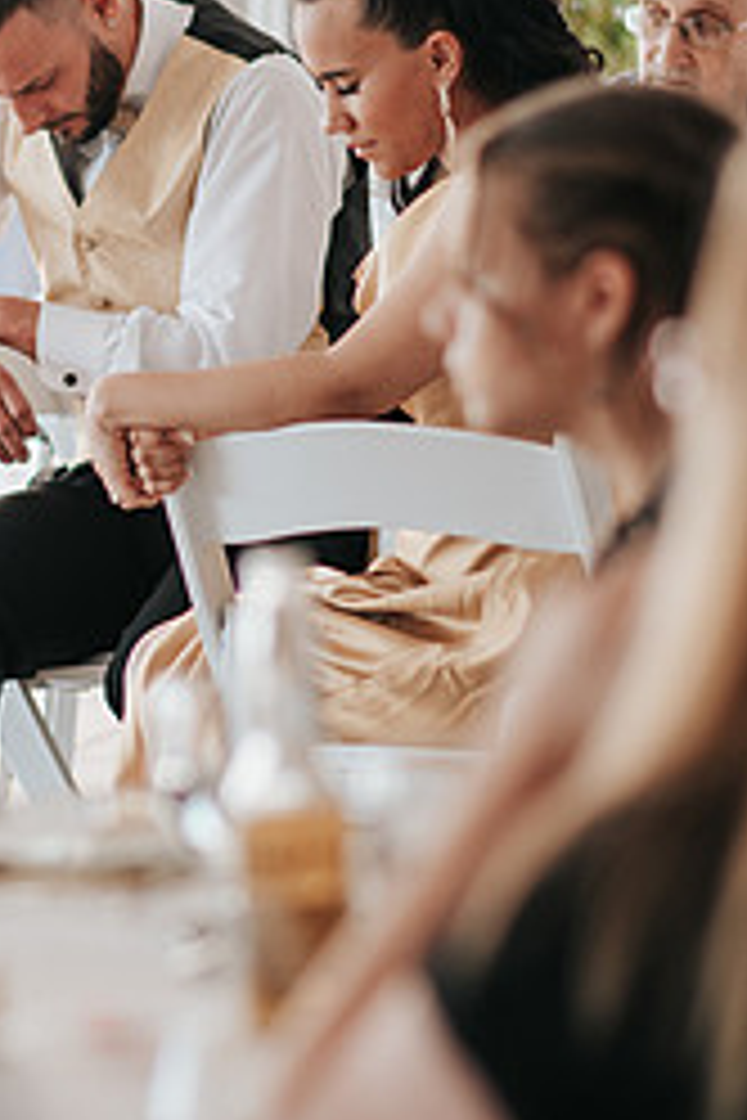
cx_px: 81
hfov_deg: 6.0
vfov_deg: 8.9
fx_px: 7158
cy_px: 382
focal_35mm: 230
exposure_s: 1/200
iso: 200
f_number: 2.2
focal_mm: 85
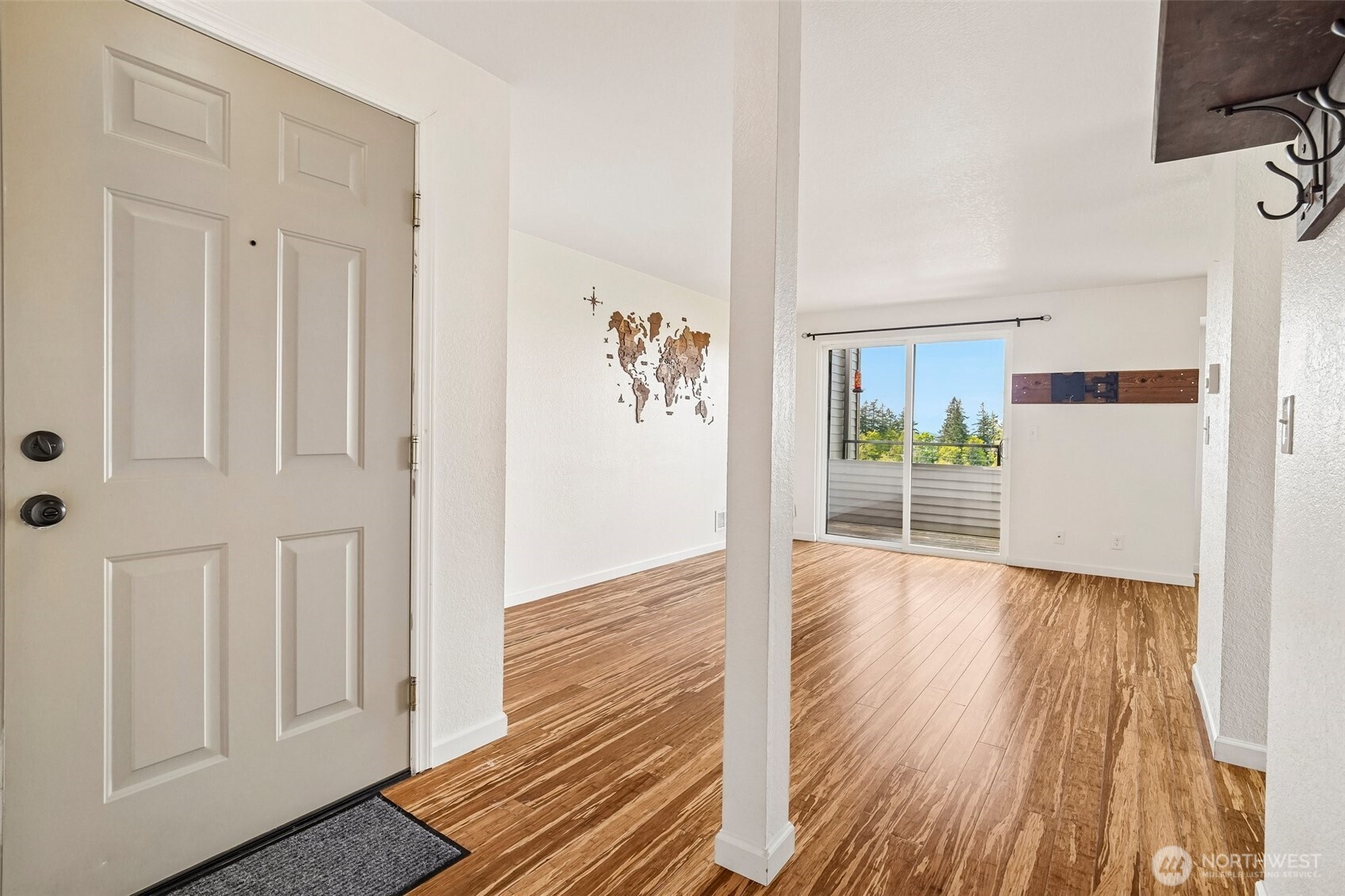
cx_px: 672
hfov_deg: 96.7
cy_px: 448
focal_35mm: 16
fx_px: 598
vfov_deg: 73.7
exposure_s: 1/100
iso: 1600
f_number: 8
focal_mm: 16
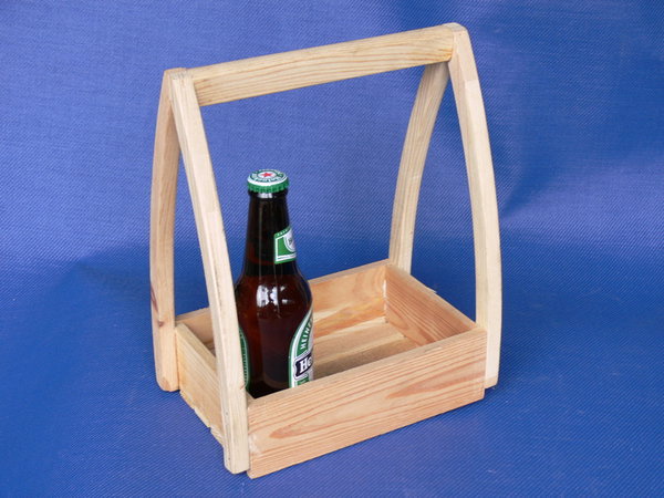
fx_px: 1151
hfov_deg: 32.2
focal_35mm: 60
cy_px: 249
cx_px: 332
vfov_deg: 24.4
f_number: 4
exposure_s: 1/50
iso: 80
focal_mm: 12.7
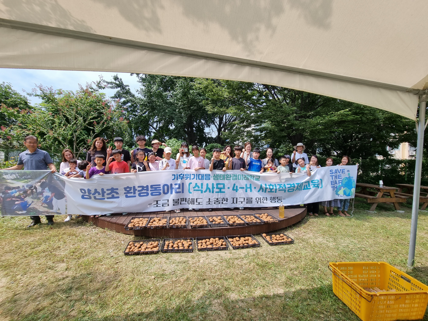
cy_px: 160
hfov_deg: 106.2
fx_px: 161
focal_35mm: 13
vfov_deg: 89.9
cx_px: 214
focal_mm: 2.2
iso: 50
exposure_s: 1/848
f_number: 2.2
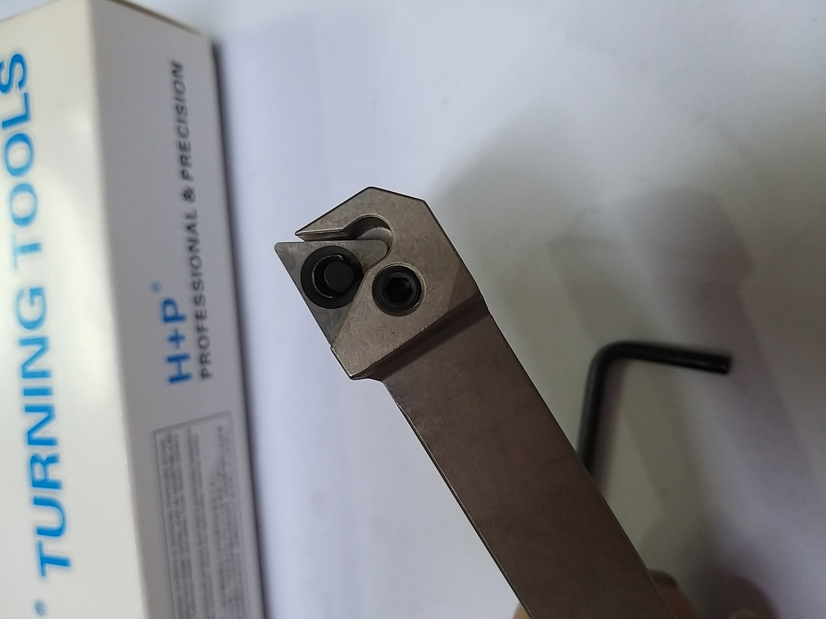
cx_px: 413
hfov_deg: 65.3
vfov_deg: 51.4
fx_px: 644
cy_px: 310
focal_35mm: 27
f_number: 1.7
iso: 125
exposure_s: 1/50
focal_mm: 3.93
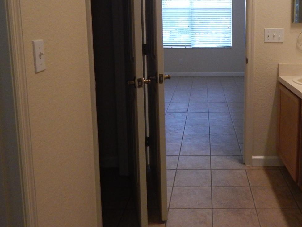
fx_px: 314
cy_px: 71
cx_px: 203
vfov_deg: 39.1
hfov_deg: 50.4
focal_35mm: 36
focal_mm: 4
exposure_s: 1/30
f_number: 3
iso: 140
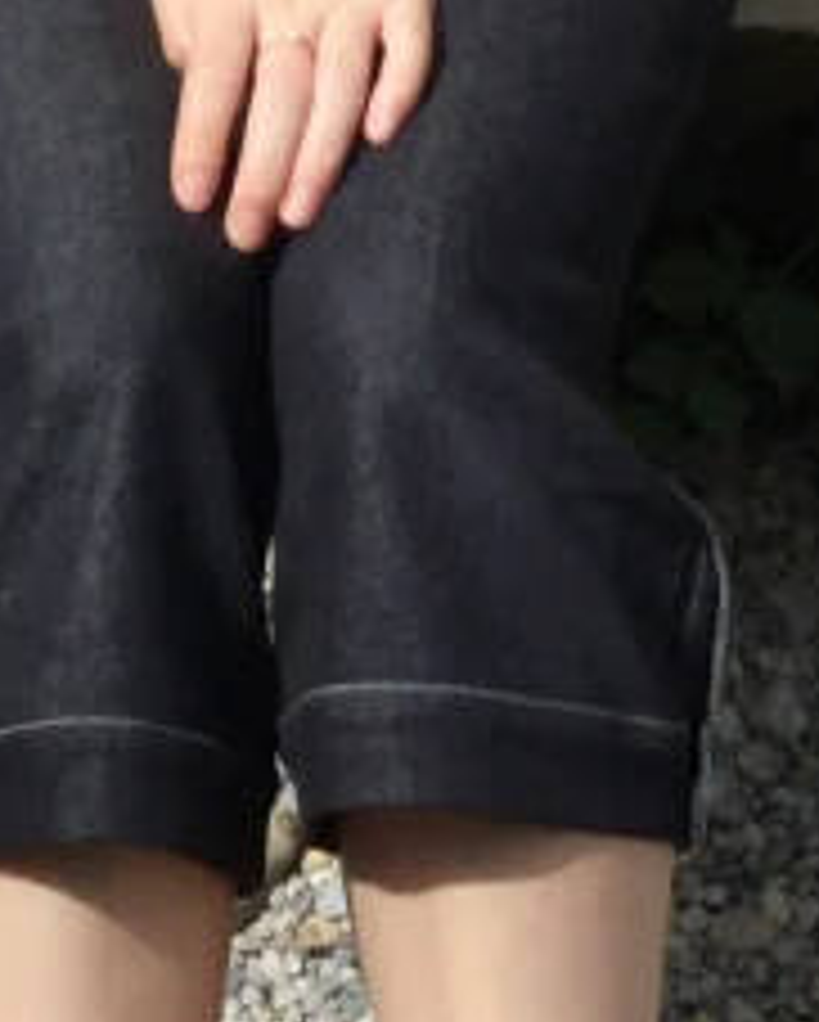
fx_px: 5810
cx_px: 436
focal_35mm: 192
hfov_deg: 8.1
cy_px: -617
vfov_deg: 9.7
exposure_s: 1/1314
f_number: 2.4
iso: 25
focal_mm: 3.3
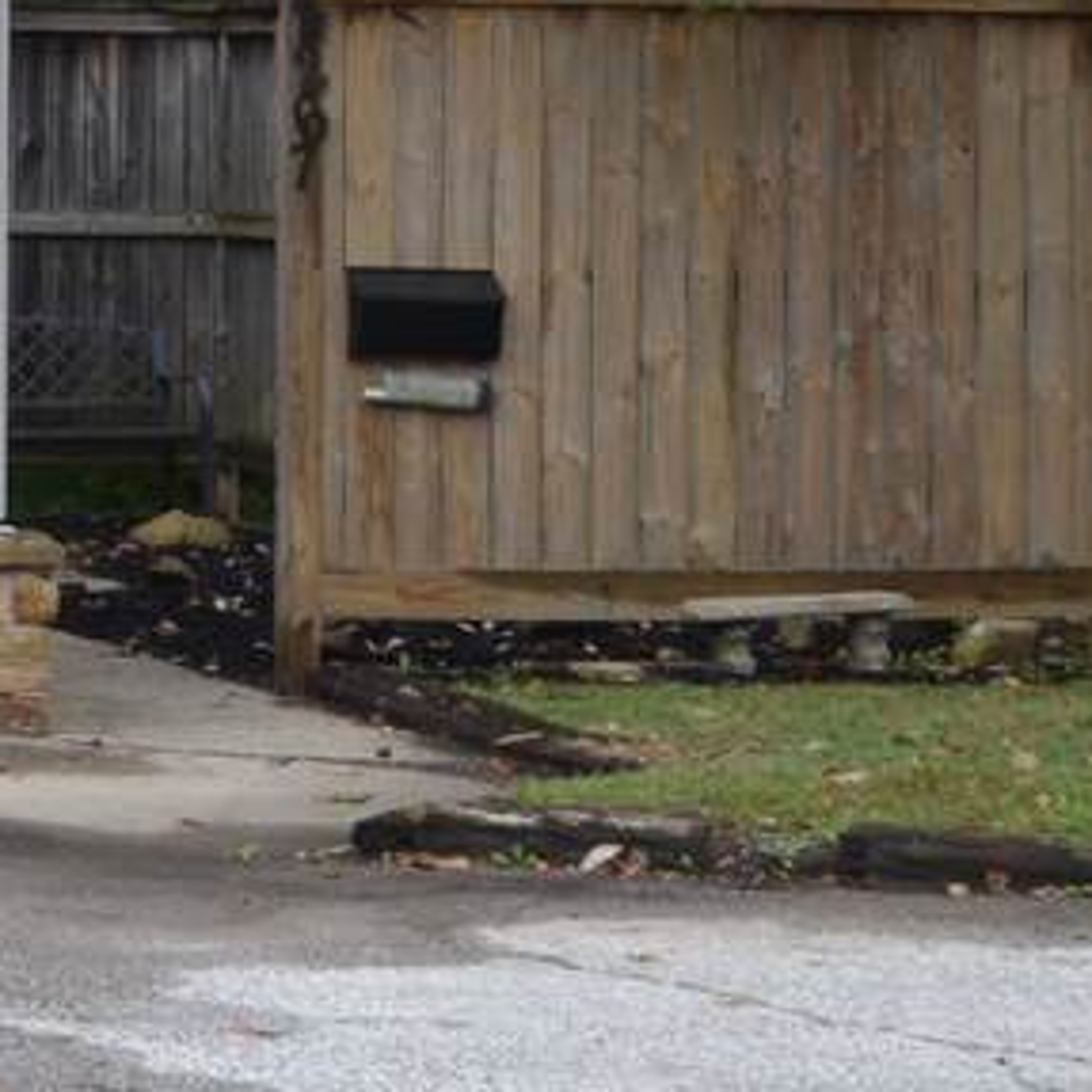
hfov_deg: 11.1
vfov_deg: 11.6
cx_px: -761
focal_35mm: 148
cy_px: -238
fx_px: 5282
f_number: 5.6
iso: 250
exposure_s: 1/125
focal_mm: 26
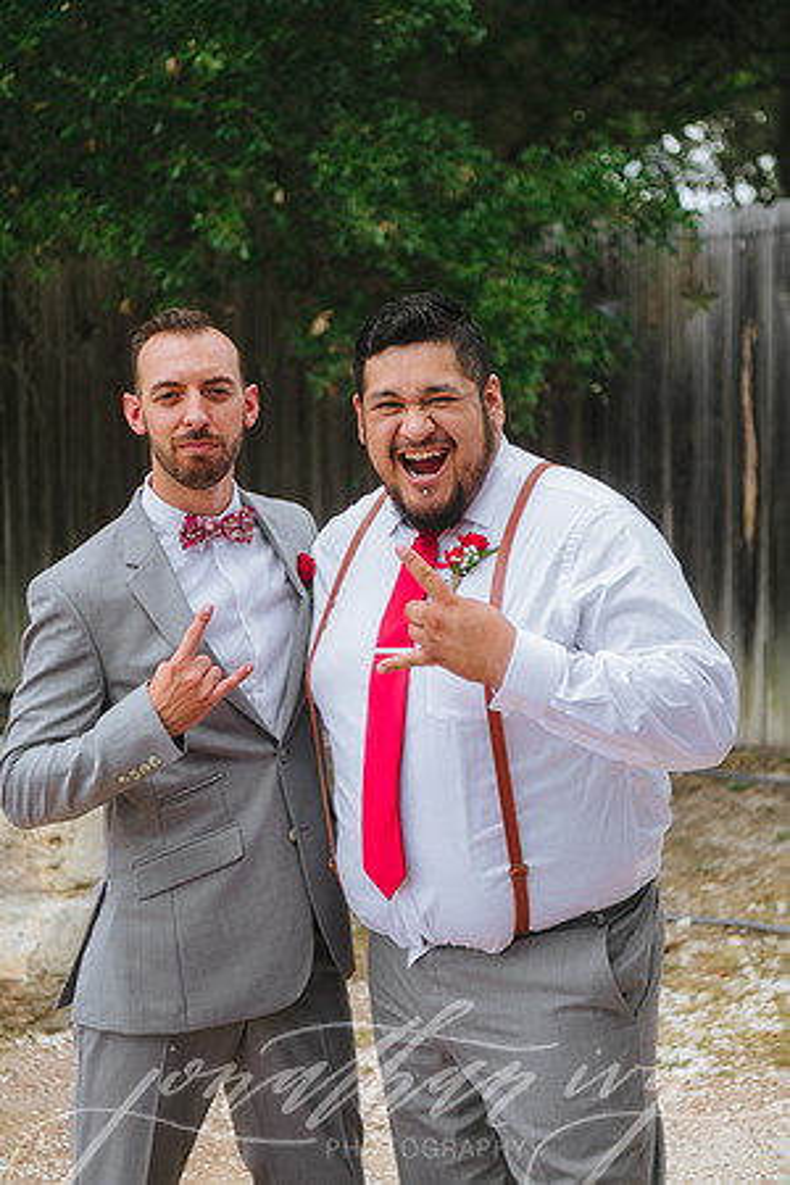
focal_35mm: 60
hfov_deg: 22.6
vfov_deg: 33.4
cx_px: 395
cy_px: 592
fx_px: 1975
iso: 80
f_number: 2.8
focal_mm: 60
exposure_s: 1/320
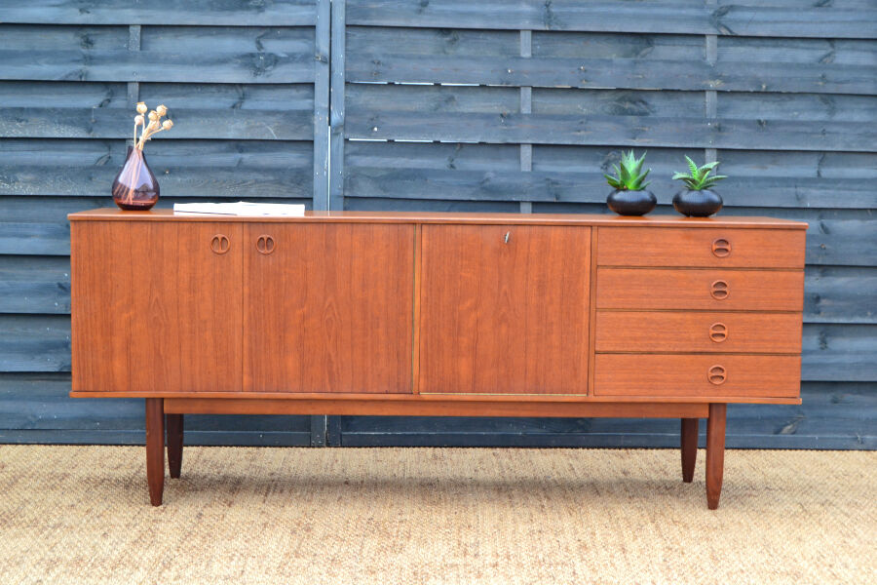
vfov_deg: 22.6
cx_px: 438
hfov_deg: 33.4
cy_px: 292
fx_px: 1462
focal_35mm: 60
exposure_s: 1/60
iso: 640
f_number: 8
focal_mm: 40
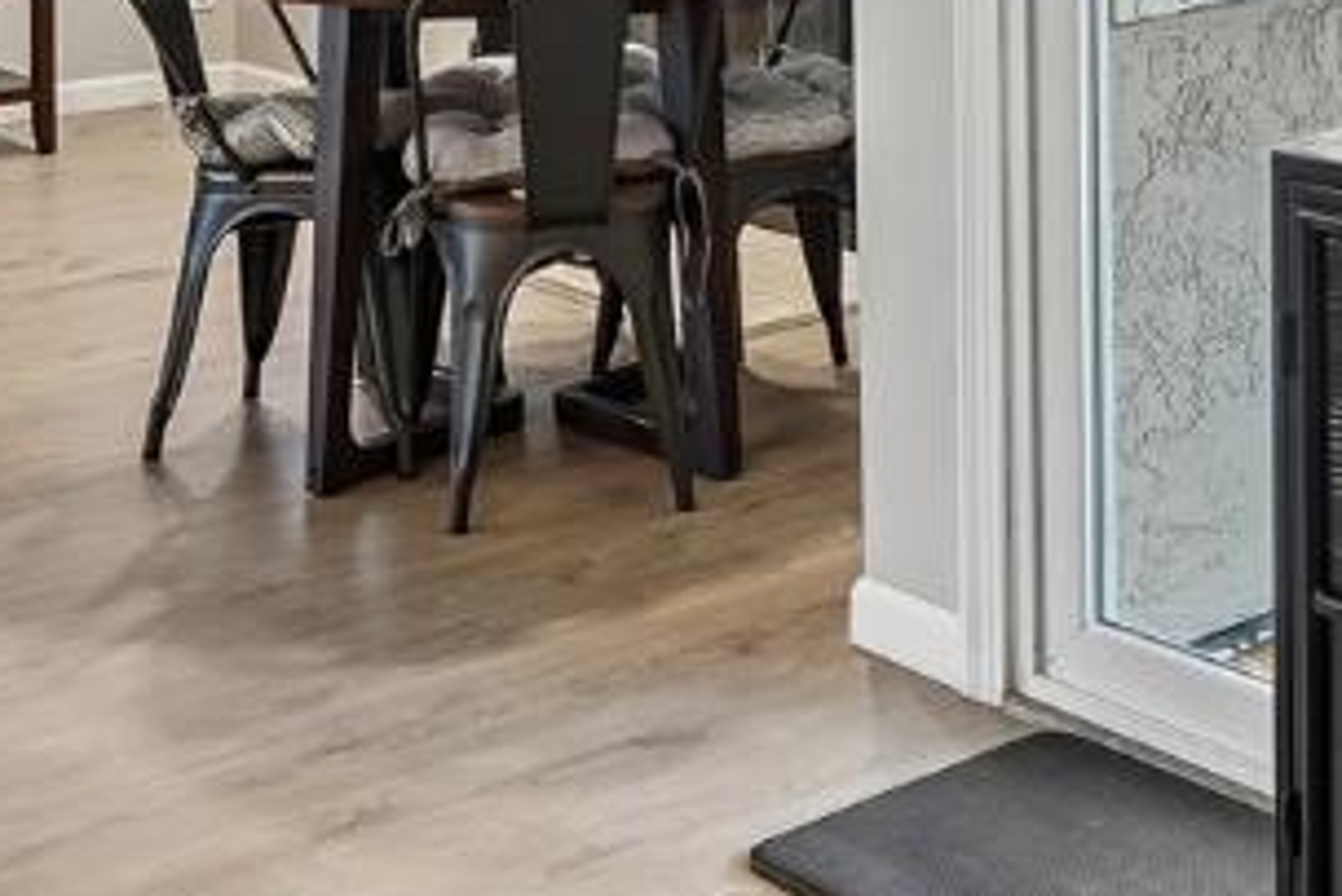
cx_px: 989
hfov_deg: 28.8
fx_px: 2573
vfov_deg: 17.9
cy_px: -399
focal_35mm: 69
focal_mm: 14
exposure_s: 1/15
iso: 640
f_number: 8
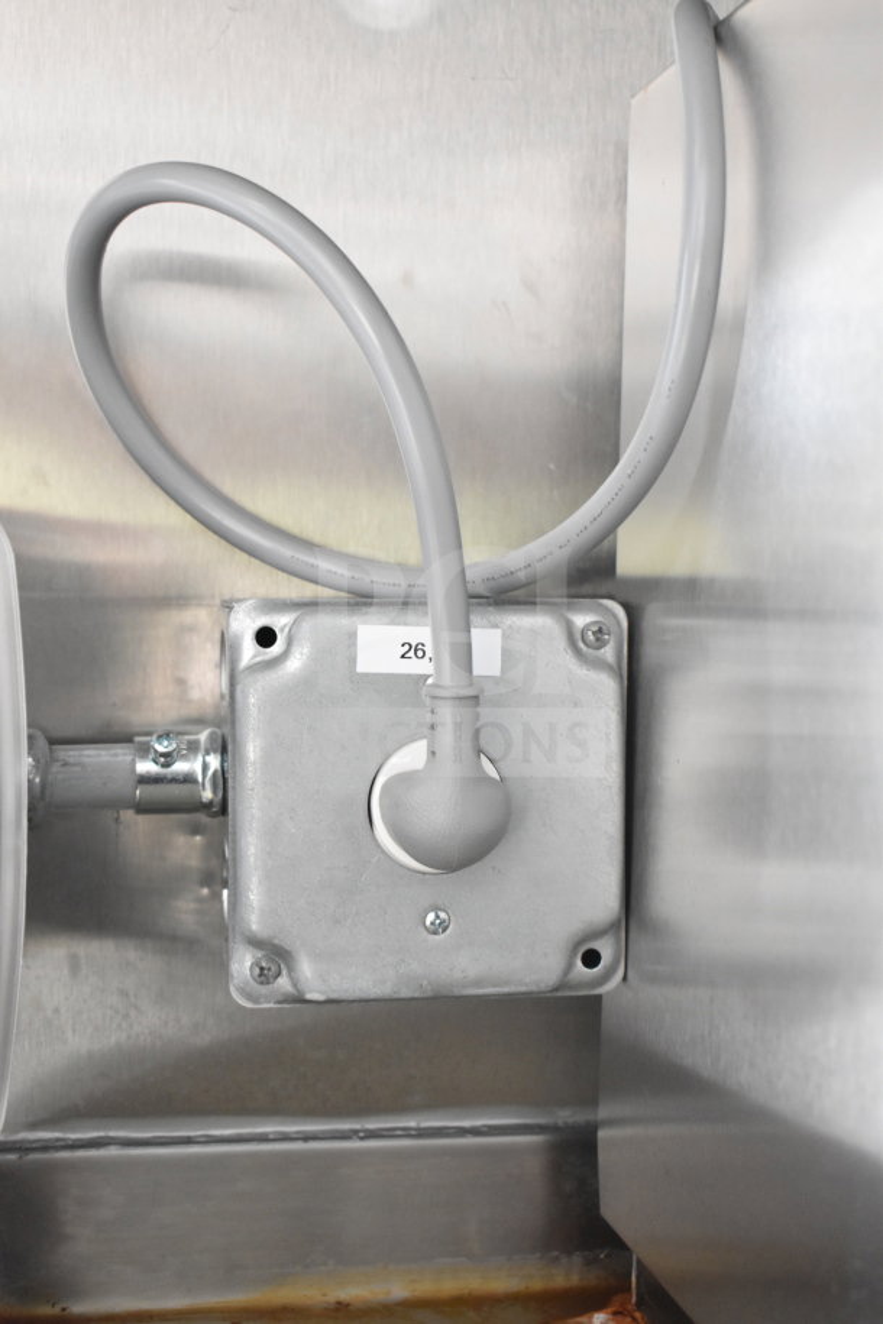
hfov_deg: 26.5
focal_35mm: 51
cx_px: 442
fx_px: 1876
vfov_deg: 38.9
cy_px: 662
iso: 3200
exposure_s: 1/50
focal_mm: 34
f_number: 4.5
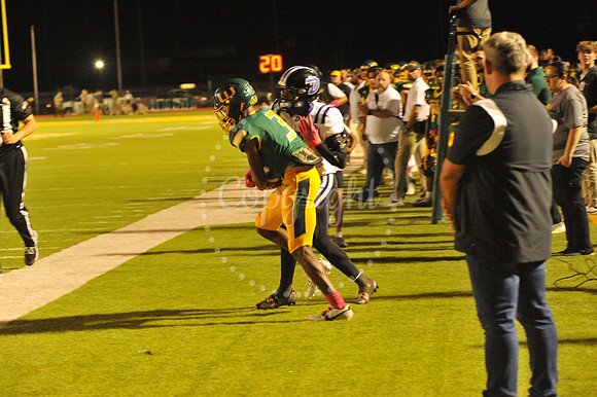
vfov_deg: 12.2
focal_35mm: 112
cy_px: 198
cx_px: 298
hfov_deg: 18.3
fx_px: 1856
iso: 6400
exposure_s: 1/200
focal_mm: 112
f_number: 5
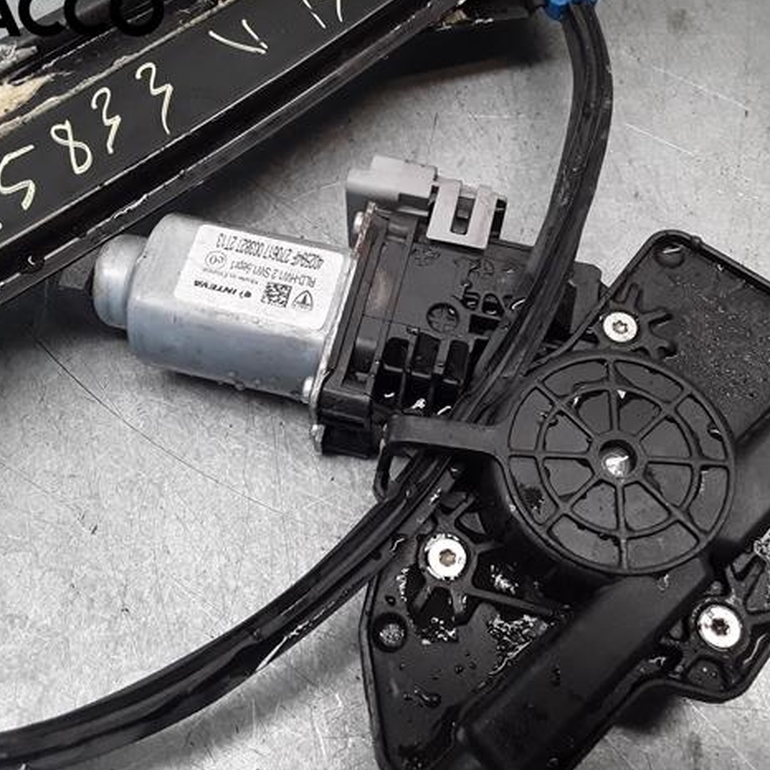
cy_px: 377
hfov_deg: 48.4
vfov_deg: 48.4
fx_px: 856
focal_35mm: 34
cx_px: 375
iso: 80
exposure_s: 1/100
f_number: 1.9
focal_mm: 2.91
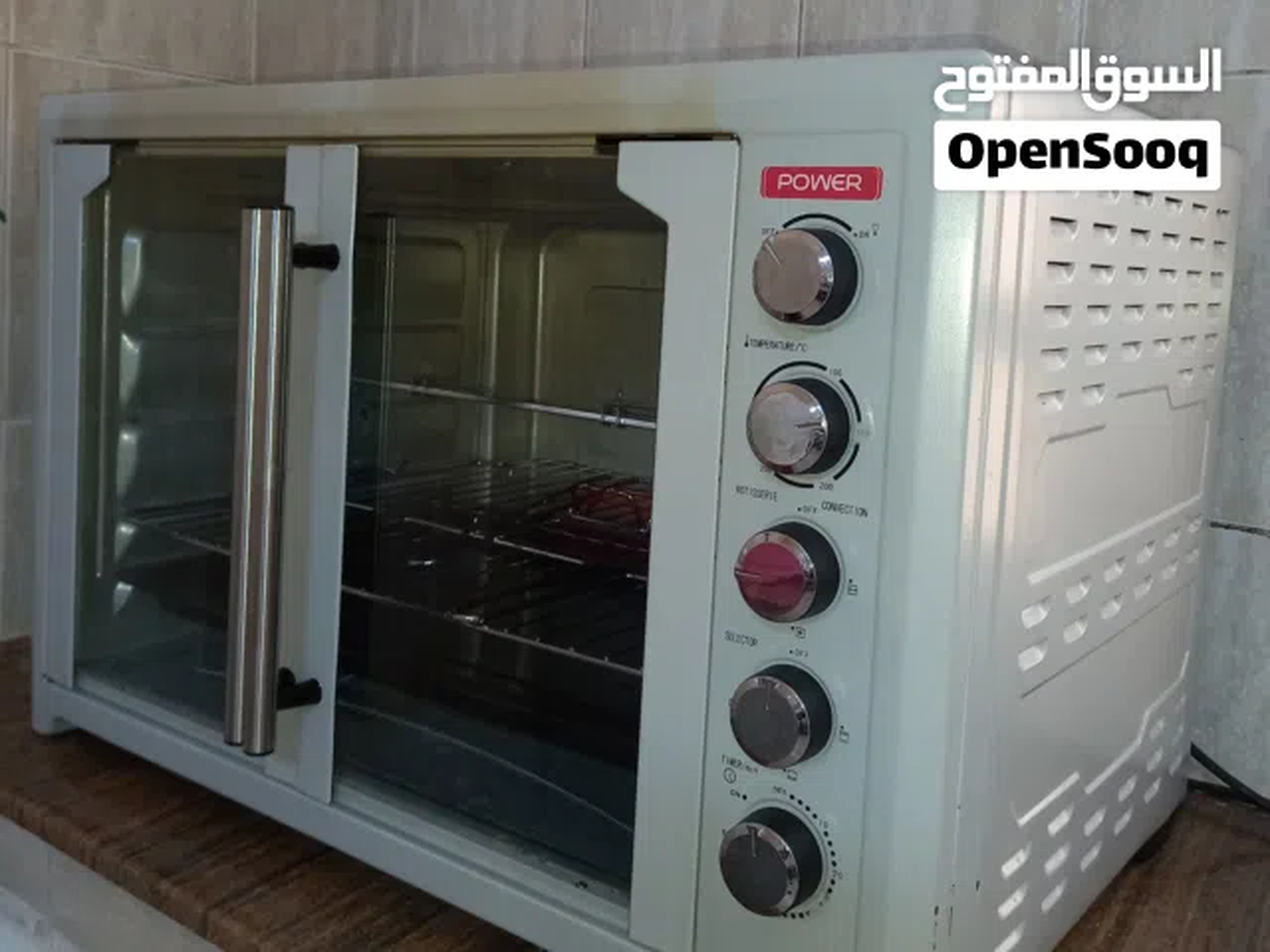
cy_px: 476
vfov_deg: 54.9
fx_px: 917
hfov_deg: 69.4
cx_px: 635
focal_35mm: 25
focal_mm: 4.6
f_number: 2
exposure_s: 1/33.4
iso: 80
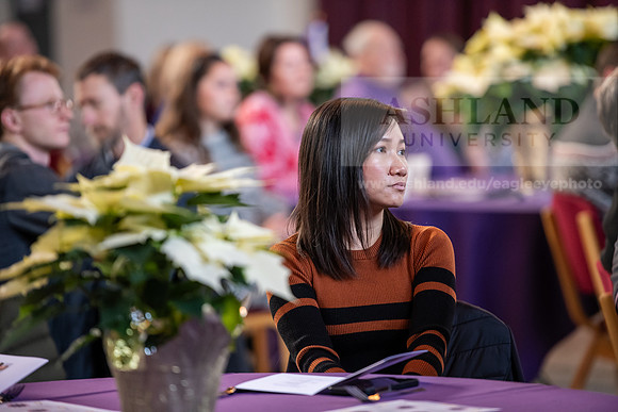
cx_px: 309
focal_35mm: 190
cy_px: 206
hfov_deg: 10.8
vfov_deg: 7.2
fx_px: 3262
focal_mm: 190
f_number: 3.2
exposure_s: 1/200
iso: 2500
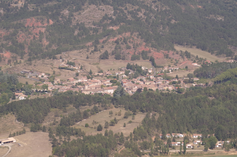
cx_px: 118
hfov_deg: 13.1
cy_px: 78
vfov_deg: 8.7
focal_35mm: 157
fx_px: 1031
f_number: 10
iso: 400
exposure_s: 1/800
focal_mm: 105
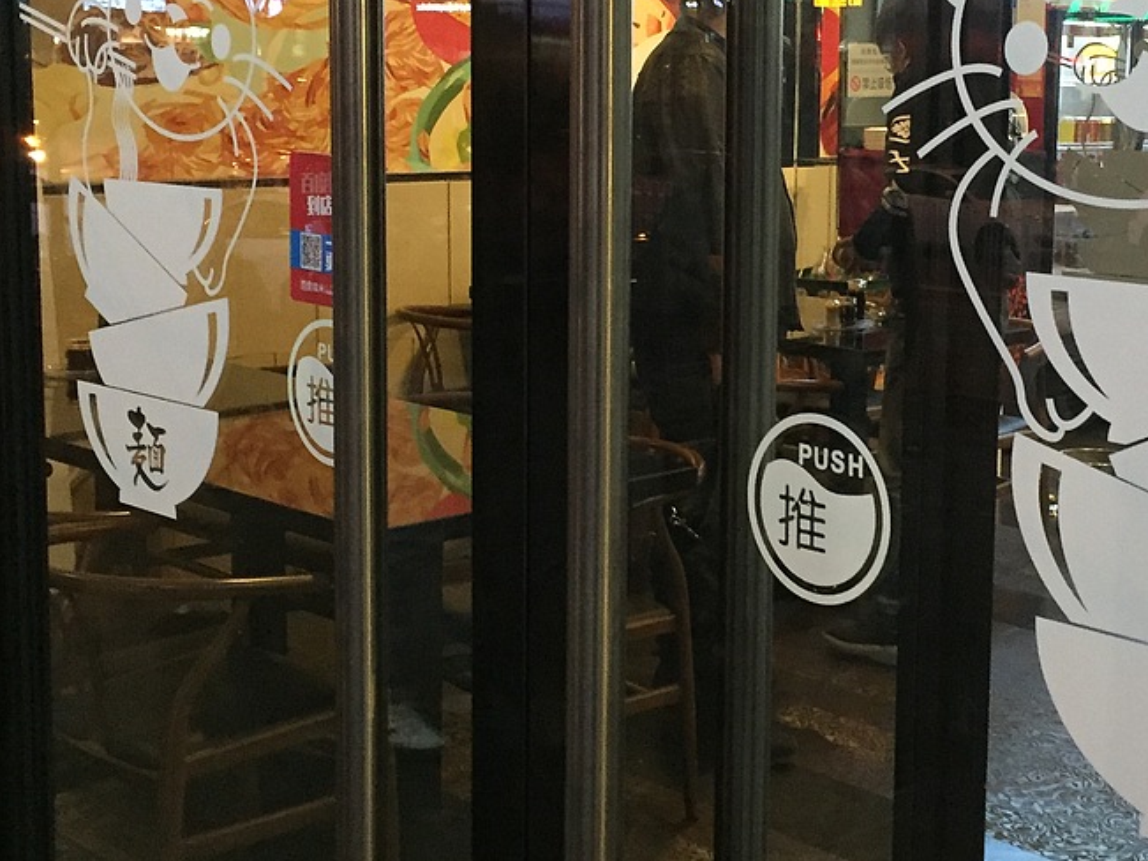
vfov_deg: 25.6
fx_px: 1890
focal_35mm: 57
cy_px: 326
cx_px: 783
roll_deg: -0.7
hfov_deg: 33.4
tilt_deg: -6.5
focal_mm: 4.15
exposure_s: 1/17
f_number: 2.2
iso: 320
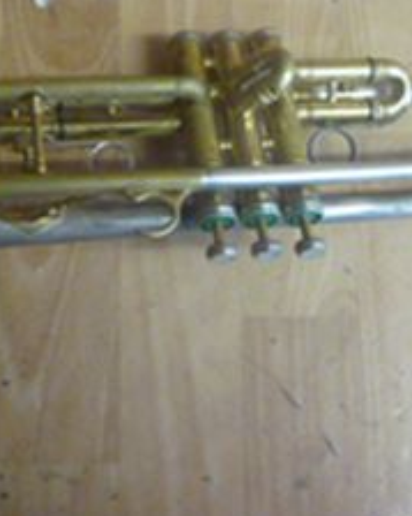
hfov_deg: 26.4
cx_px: 124
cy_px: 164
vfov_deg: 32.7
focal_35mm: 57
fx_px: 869
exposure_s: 1/40
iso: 800
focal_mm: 5.2
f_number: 3.3
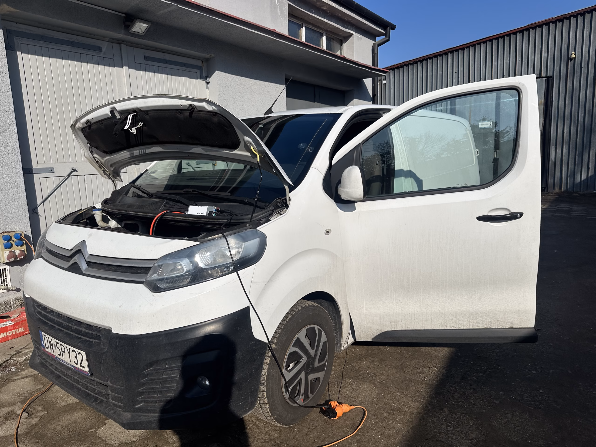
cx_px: 298
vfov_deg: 56.8
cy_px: 224
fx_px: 413
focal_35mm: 24
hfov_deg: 71.6
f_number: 1.78
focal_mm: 6.86
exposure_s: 1/10753
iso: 80
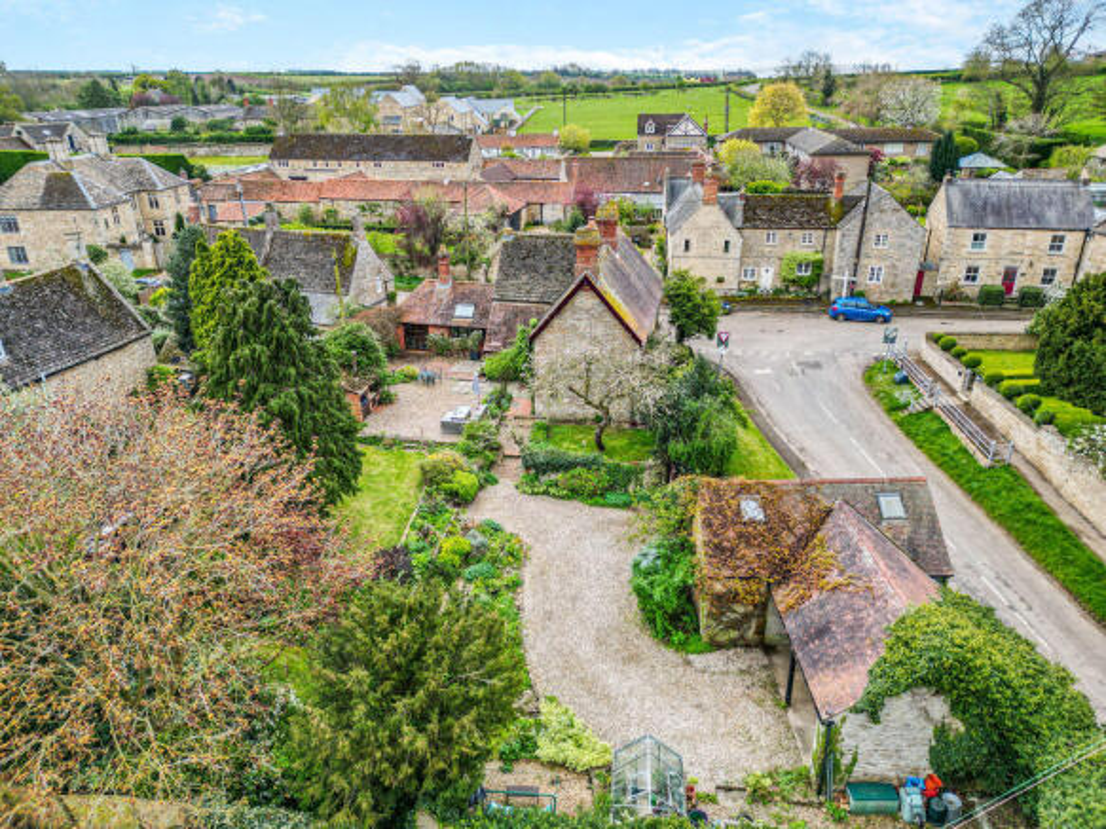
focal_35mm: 24
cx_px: 553
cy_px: 414
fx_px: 767
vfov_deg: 56.8
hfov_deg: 71.6
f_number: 1.7
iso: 200
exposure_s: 1/1500
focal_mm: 6.72
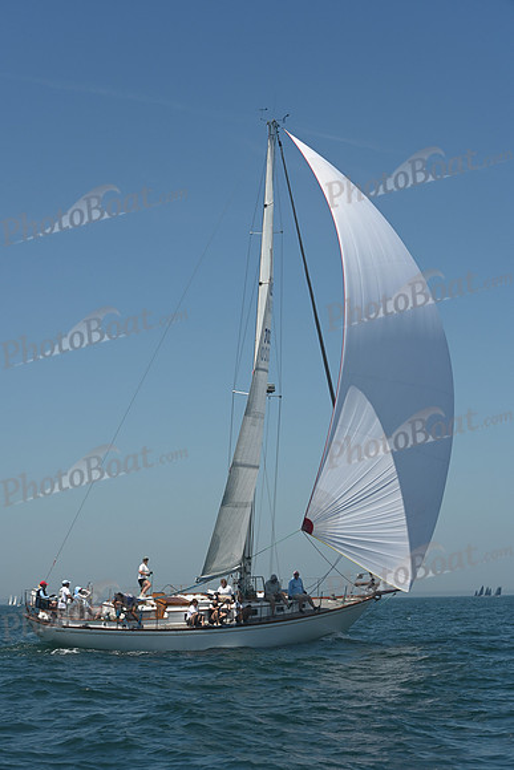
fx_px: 1498
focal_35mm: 70
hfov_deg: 19.5
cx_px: 257
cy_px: 385
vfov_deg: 28.8
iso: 320
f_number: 9
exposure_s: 1/1000
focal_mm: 70
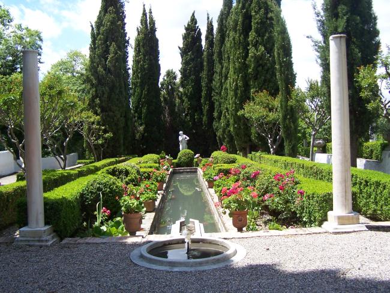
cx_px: 195
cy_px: 146
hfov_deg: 49.0
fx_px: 428
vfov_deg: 37.7
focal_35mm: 38
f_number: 2.8
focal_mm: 6.3
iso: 80
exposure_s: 1/750
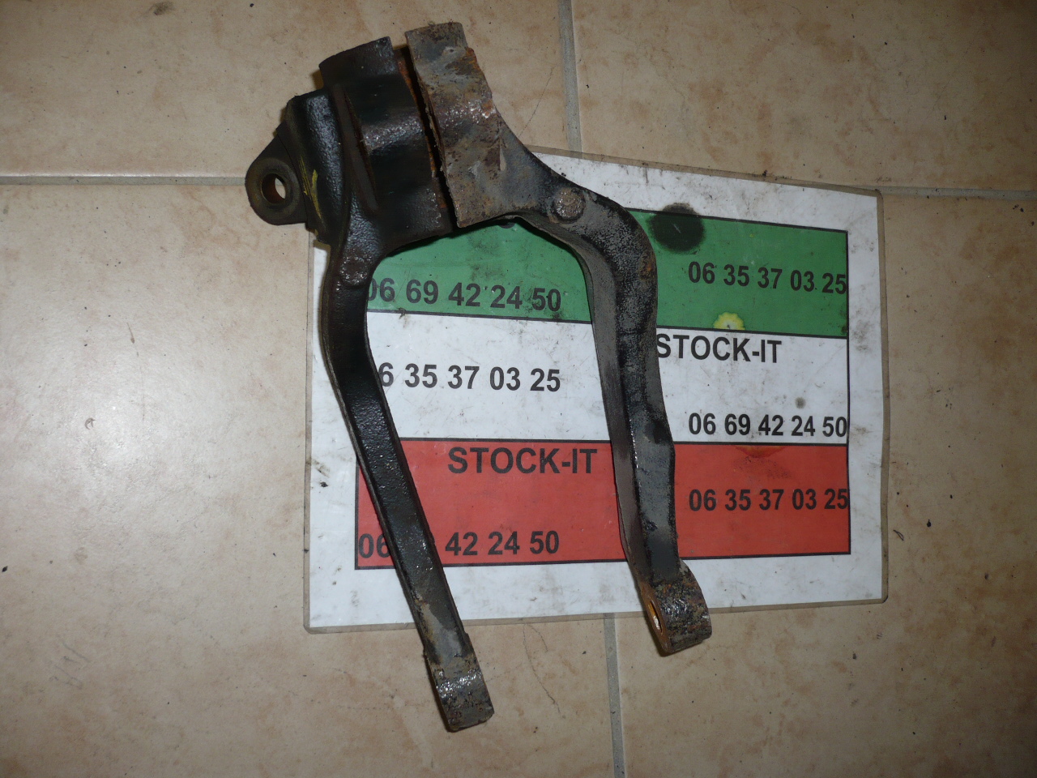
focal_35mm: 35
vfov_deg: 40.7
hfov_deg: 52.6
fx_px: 1049
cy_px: 389
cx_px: 518
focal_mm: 5.8
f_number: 2.8
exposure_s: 1/30
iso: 100
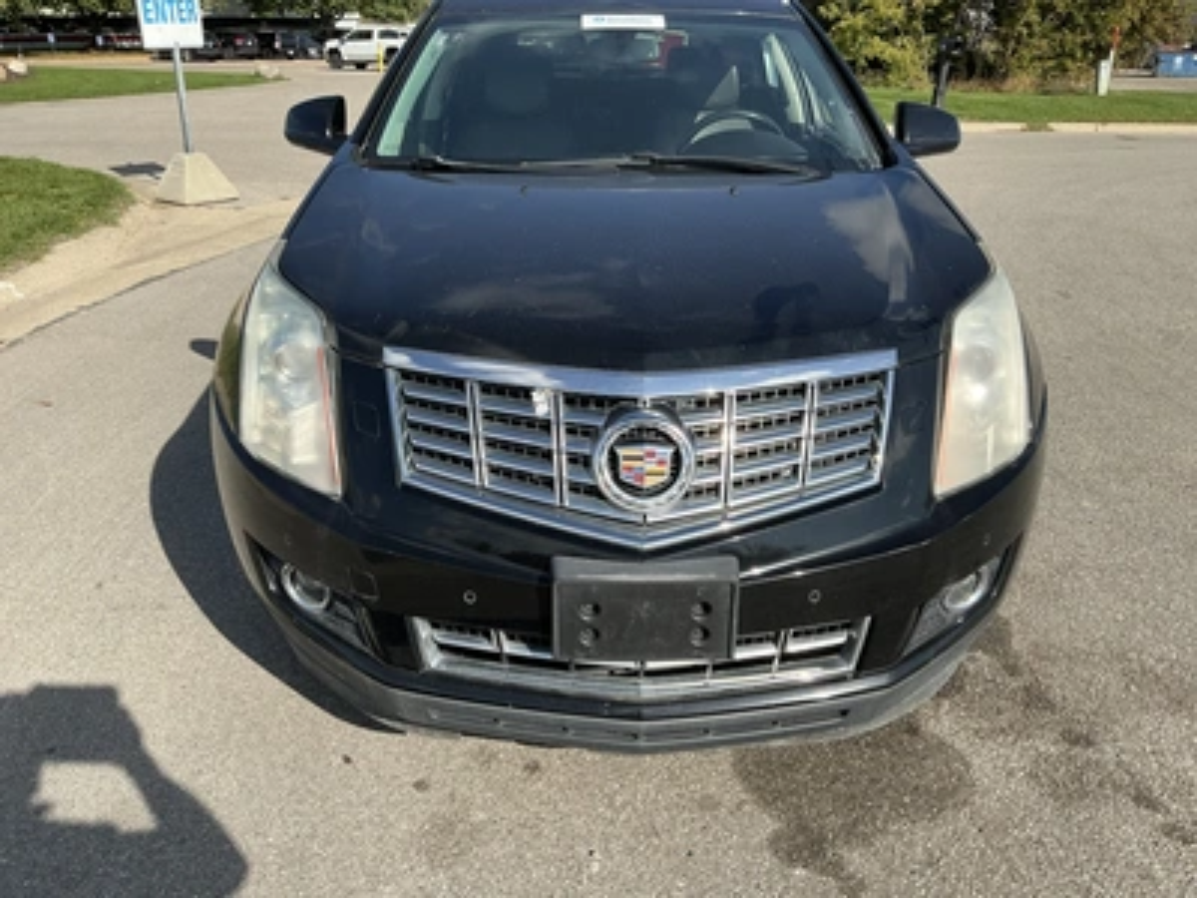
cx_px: 598
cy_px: 449
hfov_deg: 63.4
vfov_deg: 49.7
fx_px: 968
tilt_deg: -19.5
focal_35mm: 28
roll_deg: -1.1
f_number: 1.8
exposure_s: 1/1377
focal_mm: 3
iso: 25
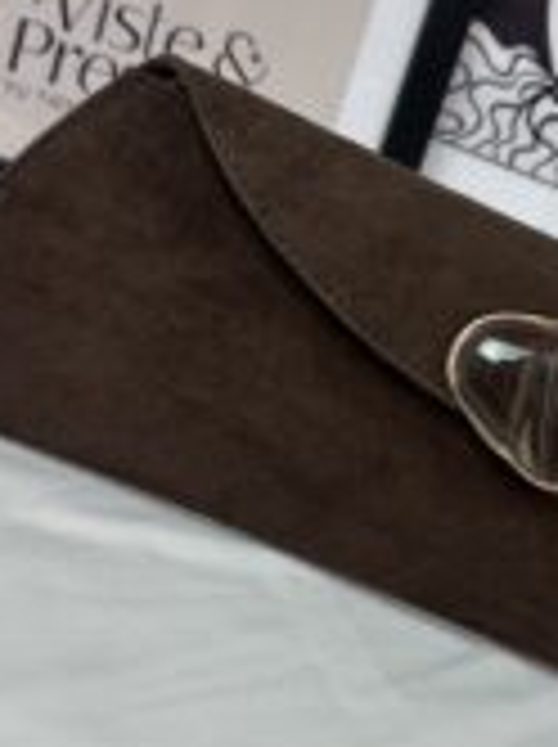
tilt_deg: -20.8
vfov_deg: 33.2
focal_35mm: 58
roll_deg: -25.1
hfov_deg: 24.5
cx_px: 490
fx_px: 1250
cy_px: 418
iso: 80
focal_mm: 6.86
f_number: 1.78
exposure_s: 1/100
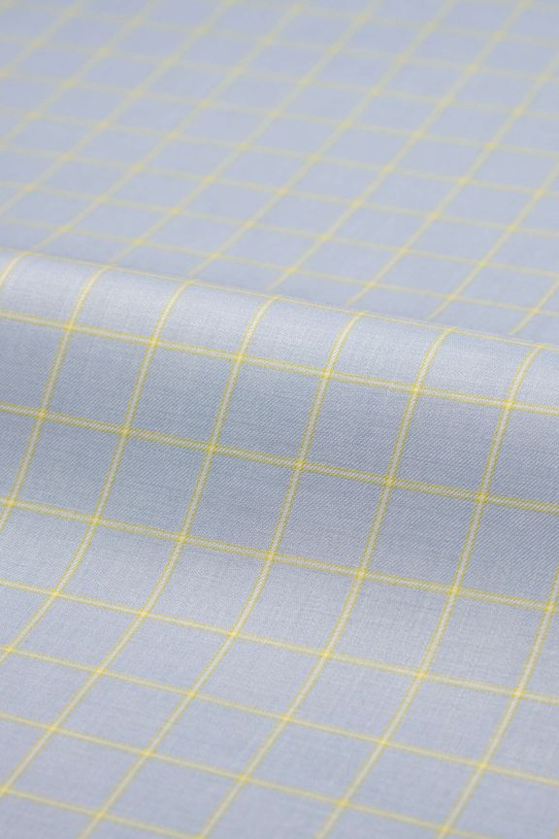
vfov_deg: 23.9
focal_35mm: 85
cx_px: 280
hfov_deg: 16.1
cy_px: 420
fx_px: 1980
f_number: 8
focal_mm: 85
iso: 160
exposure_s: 1/100
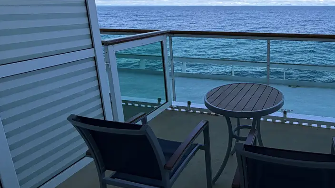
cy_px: 60
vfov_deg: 43.7
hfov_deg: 66.9
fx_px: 231
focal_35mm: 26
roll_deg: -1.0
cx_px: 255
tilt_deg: -12.9
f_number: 2.2
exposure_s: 1/770
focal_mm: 2.22
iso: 32
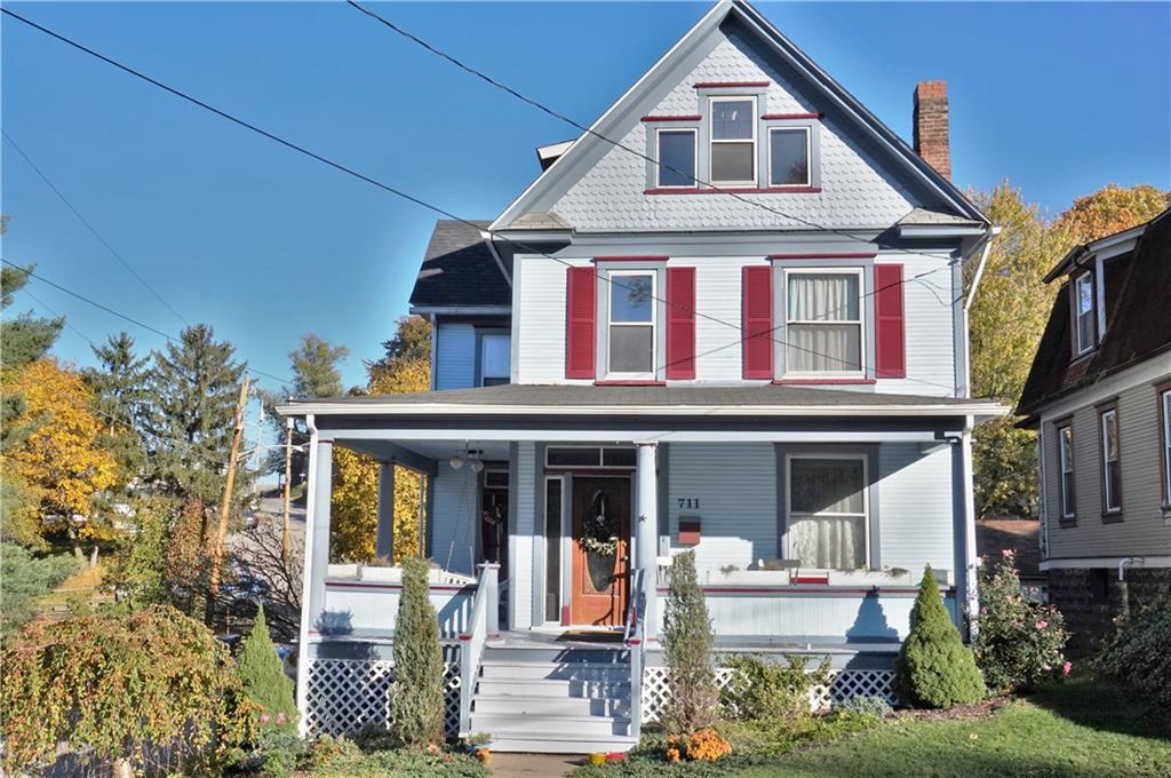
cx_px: 586
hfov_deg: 53.2
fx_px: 1170
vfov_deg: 36.8
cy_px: 389
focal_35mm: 36
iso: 100
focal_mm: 24
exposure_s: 1/100
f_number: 14
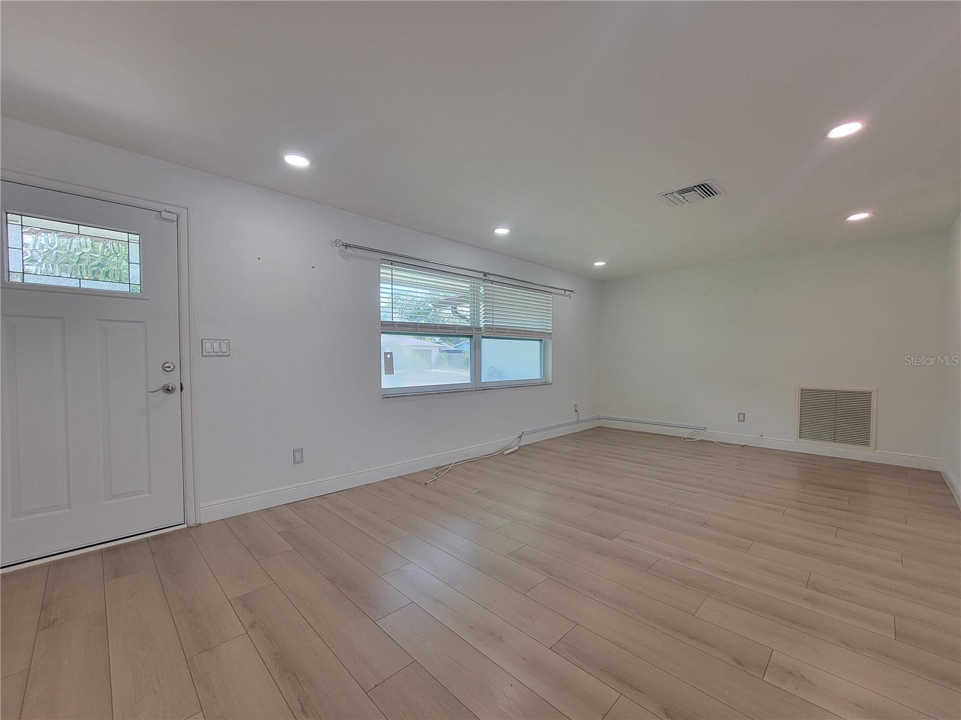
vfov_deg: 89.9
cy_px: 360
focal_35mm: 13
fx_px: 361
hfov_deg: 106.2
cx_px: 480
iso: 80
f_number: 2.2
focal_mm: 2.2
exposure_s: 1/120
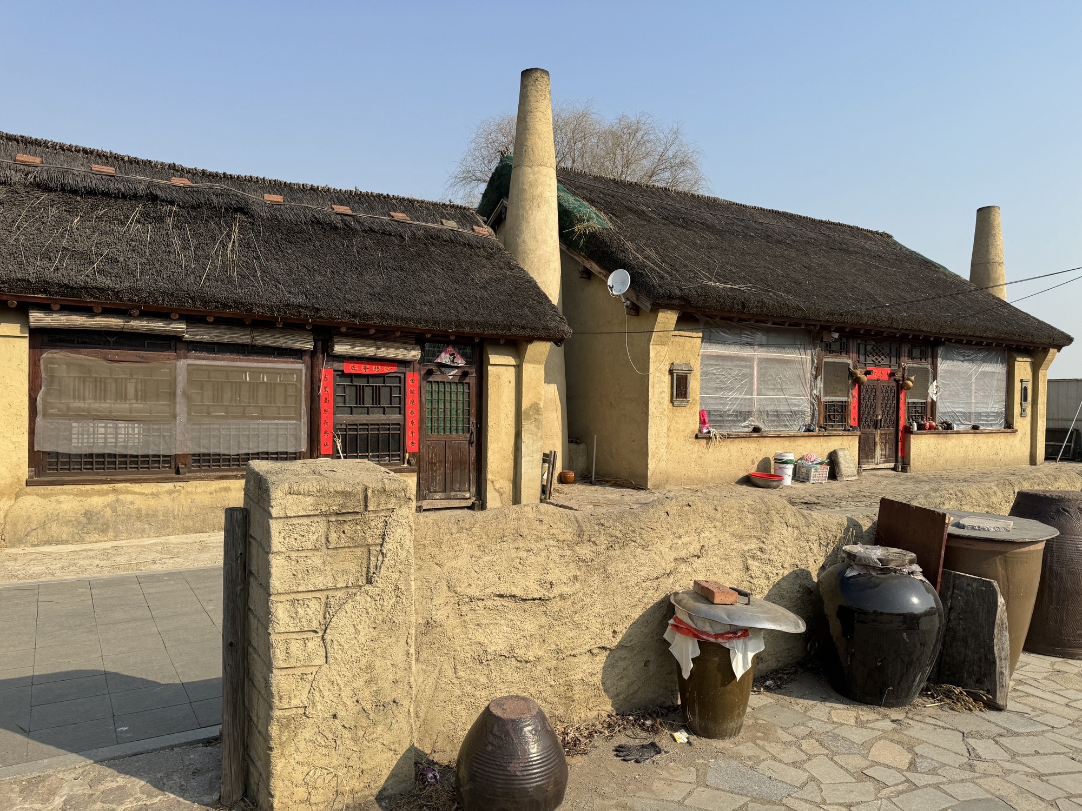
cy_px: 406
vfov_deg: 56.8
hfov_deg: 71.6
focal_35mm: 24
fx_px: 750
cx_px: 541
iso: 80
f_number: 1.78
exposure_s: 1/4950
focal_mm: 6.86
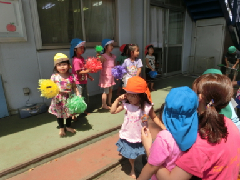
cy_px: 92
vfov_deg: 54.9
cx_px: 120
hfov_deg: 69.4
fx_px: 173
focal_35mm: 25
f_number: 3
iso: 80
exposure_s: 1/1000
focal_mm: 4.24
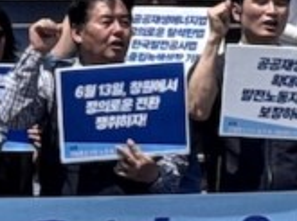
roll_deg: +0.4
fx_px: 2996
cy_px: -32
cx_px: -232
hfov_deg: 5.6
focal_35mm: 350
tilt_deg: +2.9
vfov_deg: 4.2
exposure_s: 1/5848
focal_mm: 6.76
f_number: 1.78
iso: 64
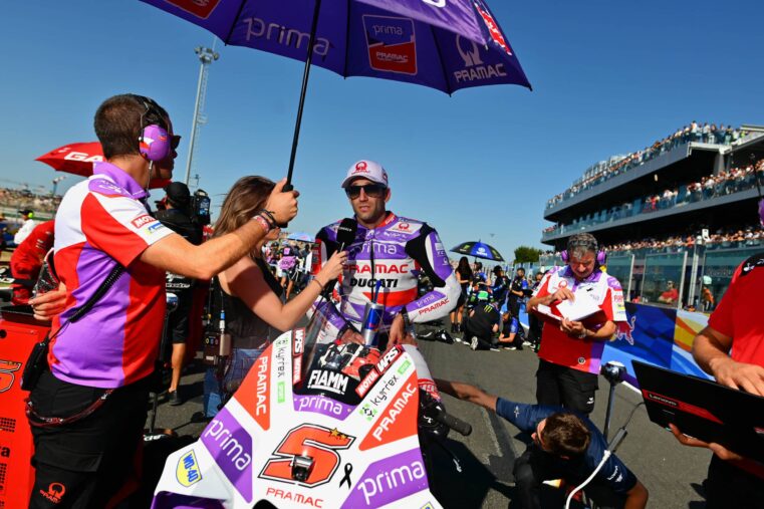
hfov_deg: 84.0
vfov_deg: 61.9
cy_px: 254
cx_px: 382
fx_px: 424
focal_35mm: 20
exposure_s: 1/1000
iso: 50
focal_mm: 20
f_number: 4
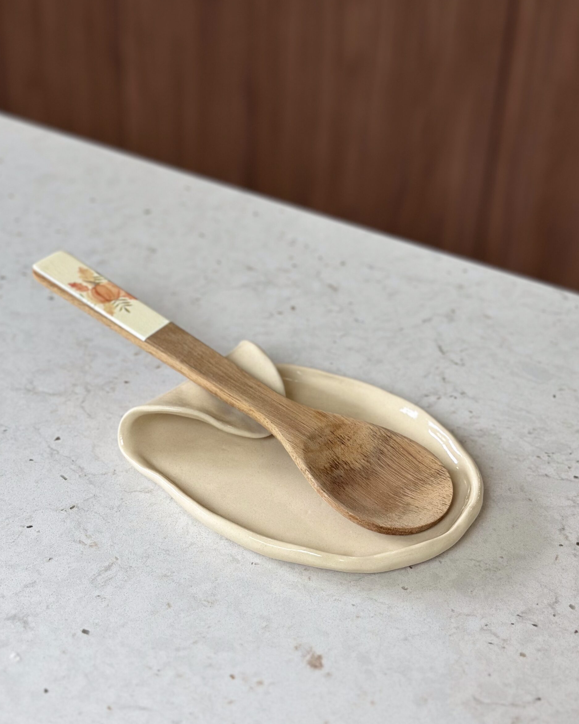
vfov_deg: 36.7
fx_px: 1093
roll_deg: -2.3
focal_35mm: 51
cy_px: 356
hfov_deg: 29.7
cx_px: 286
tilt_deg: -32.7
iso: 80
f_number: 1.78
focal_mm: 6.86
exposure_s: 1/198
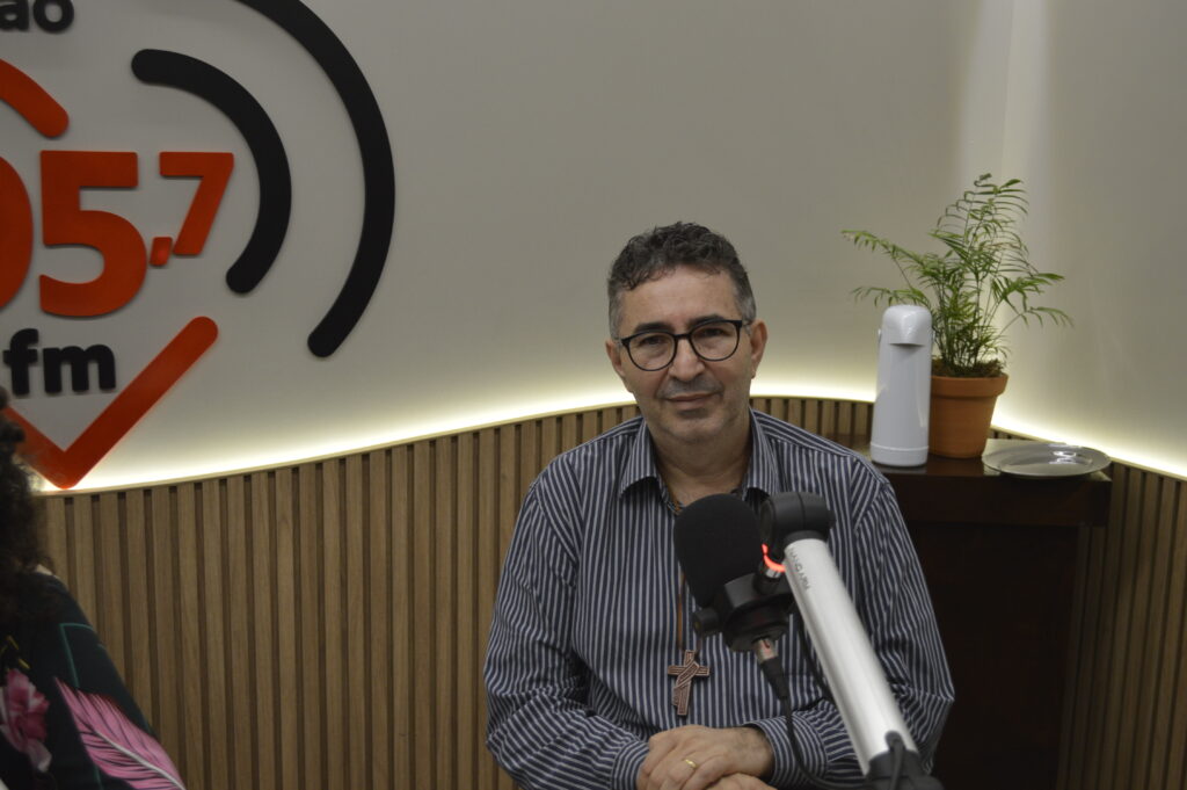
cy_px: 395
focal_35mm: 42
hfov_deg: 46.4
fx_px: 1384
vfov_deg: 31.8
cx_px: 594
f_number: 4.5
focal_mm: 28
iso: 640
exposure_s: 1/60
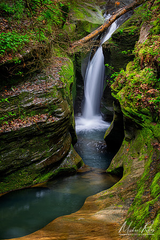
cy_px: 120
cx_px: 80
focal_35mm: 145
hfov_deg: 9.5
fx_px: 967
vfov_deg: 14.2
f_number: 13
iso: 64
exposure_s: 1.3
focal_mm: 145
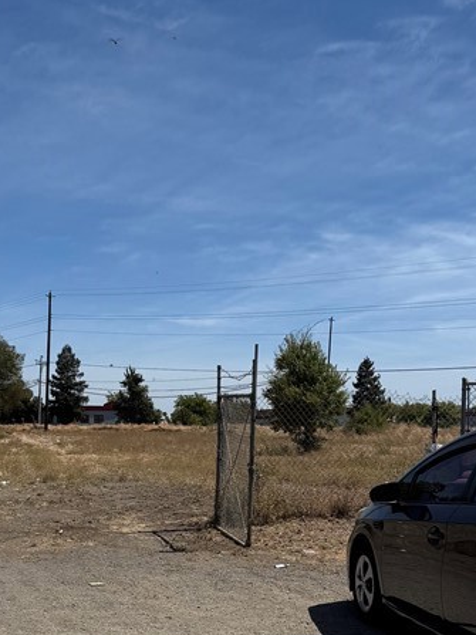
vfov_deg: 33.8
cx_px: 99
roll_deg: -0.6
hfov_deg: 26.1
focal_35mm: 55
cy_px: 517
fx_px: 1009
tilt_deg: -4.1
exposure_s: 1/7937
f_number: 1.78
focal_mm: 6.76
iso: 80
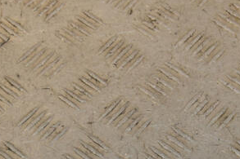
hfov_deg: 15.9
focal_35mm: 129
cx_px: 142
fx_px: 859
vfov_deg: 10.5
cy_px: 160
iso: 800
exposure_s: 1/200
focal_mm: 42
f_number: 9
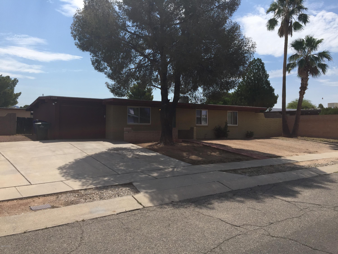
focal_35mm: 29
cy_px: 127
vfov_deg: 48.2
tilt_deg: +1.7
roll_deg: -1.3
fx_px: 283
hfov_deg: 61.7
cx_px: 169
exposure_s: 1/3597
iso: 32
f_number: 2.2
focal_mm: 4.15
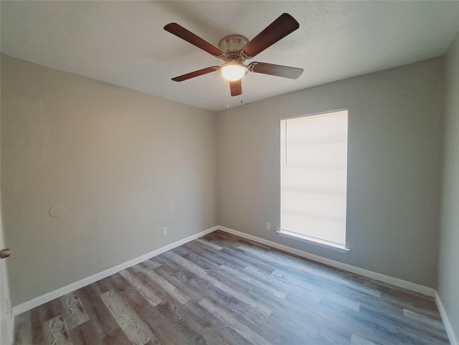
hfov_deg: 106.2
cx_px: 230
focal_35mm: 13
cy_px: 172
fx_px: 172
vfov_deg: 89.9
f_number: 2.2
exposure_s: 1/60
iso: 50
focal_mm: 1.74
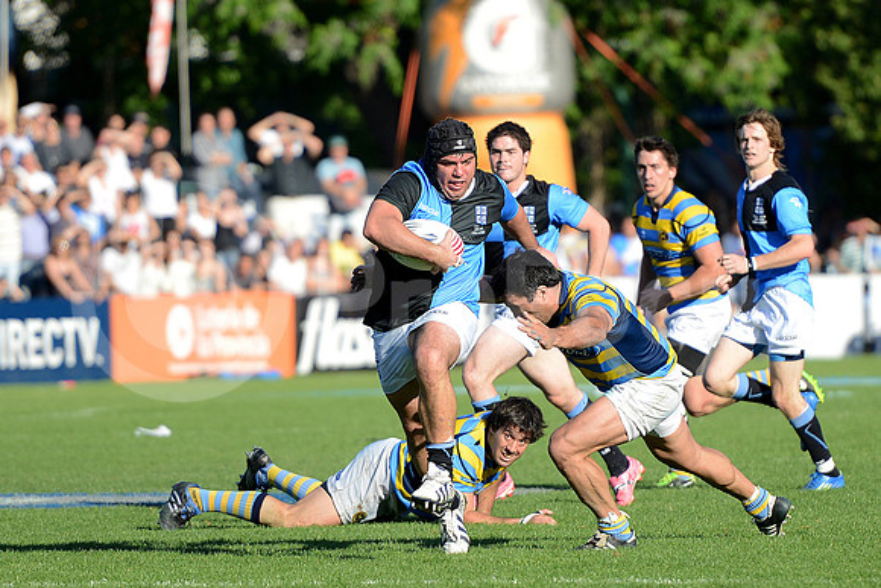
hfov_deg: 10.5
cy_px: 294
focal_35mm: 195
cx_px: 440
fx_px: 4773
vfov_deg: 7.0
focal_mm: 195
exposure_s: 1/2000
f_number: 2.8
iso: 320
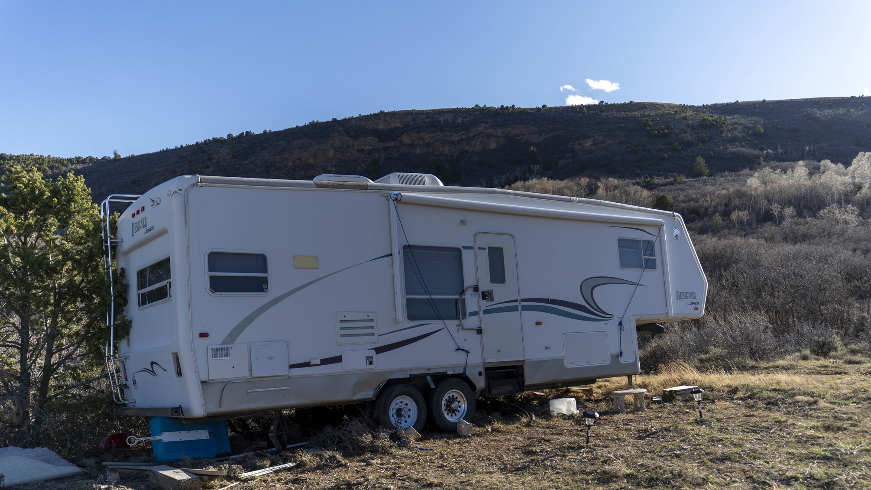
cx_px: 436
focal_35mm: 32
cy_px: 291
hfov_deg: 61.0
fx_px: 739
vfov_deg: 36.6
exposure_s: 1/2500
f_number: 2.8
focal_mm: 30
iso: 100
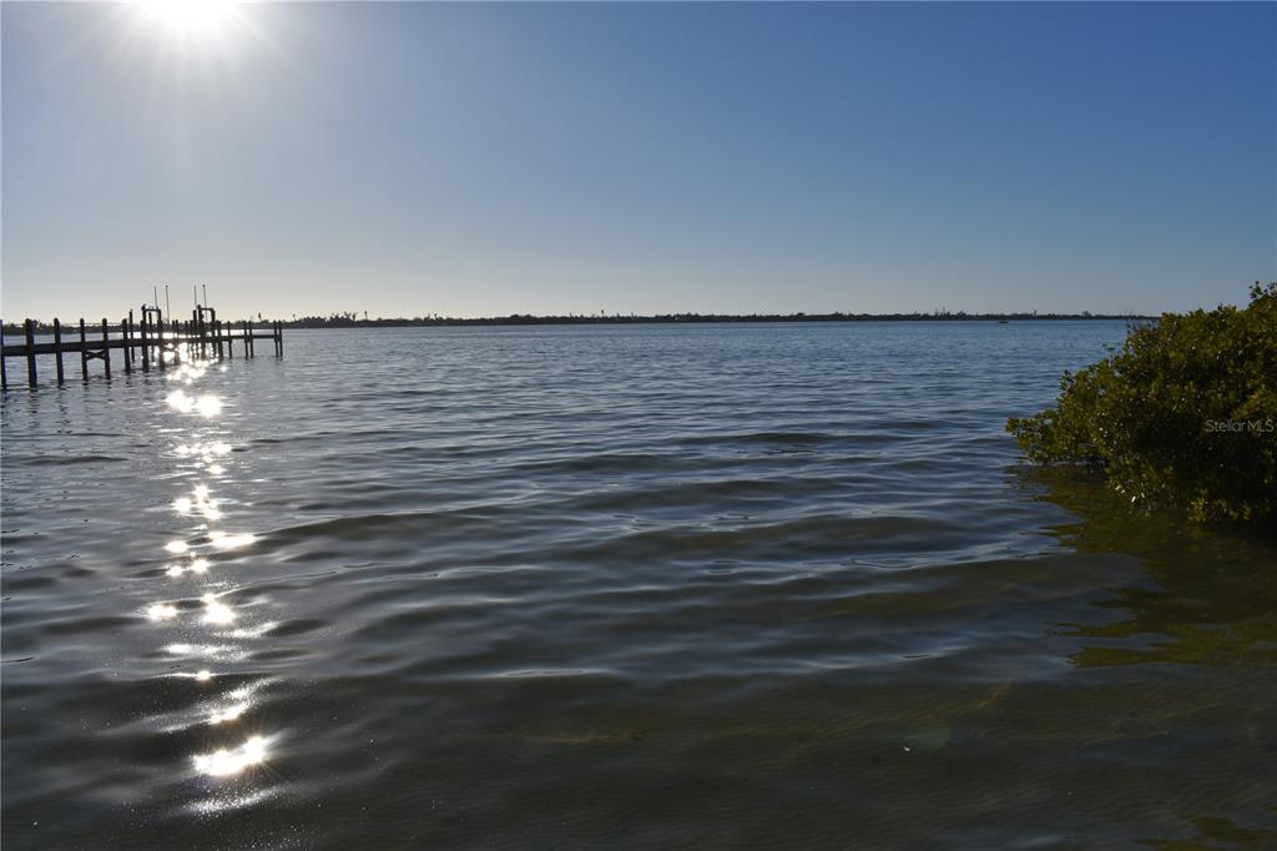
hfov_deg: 67.4
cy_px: 426
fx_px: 957
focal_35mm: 27
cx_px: 638
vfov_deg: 47.9
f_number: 13
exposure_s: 1/640
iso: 100
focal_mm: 18
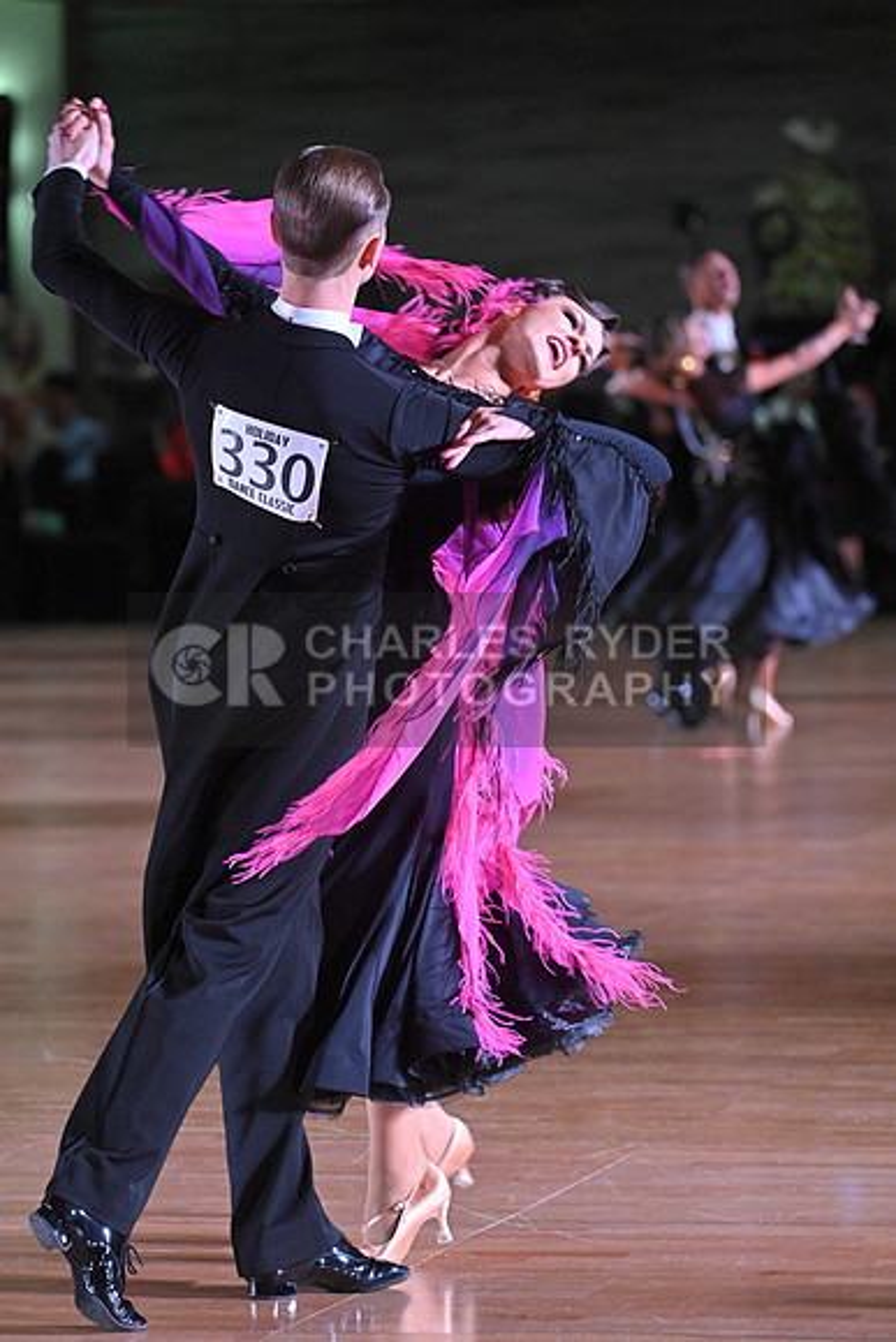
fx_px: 6529
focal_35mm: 175
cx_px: 448
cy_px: 671
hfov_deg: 7.9
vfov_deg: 11.7
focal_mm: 175
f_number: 5
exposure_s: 1/400
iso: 5000
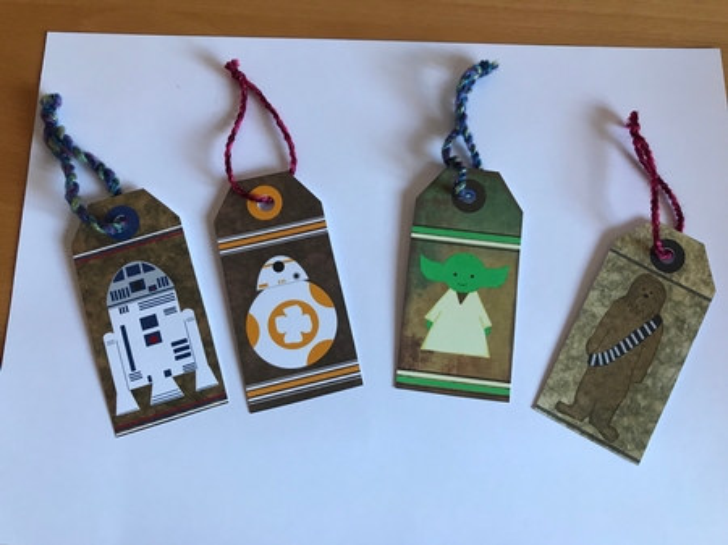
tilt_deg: -77.7
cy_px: 272
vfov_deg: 49.7
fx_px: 589
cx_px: 364
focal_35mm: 28
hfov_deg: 63.5
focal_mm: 3.99
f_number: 1.8
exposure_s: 1/17
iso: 40
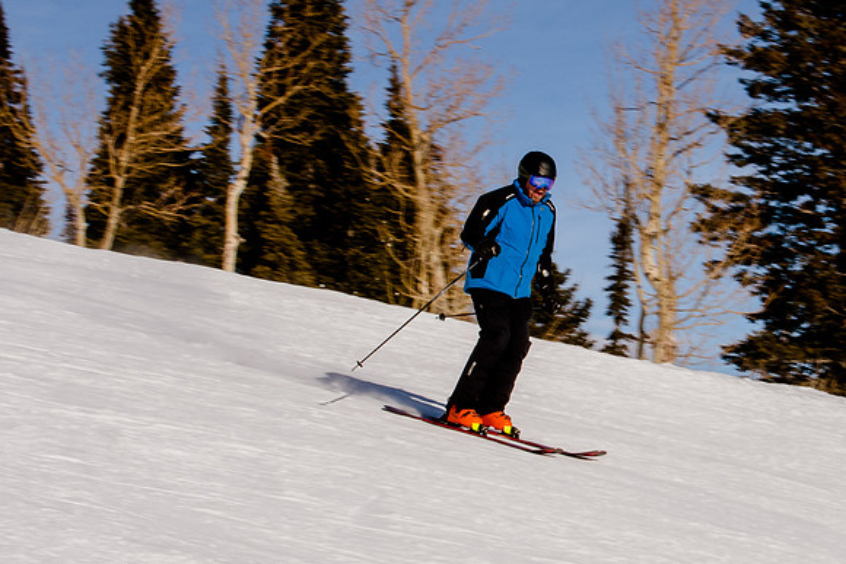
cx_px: 682
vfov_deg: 9.7
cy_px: 262
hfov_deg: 14.4
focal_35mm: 142
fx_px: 3333
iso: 160
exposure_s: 1/200
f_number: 18
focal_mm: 46
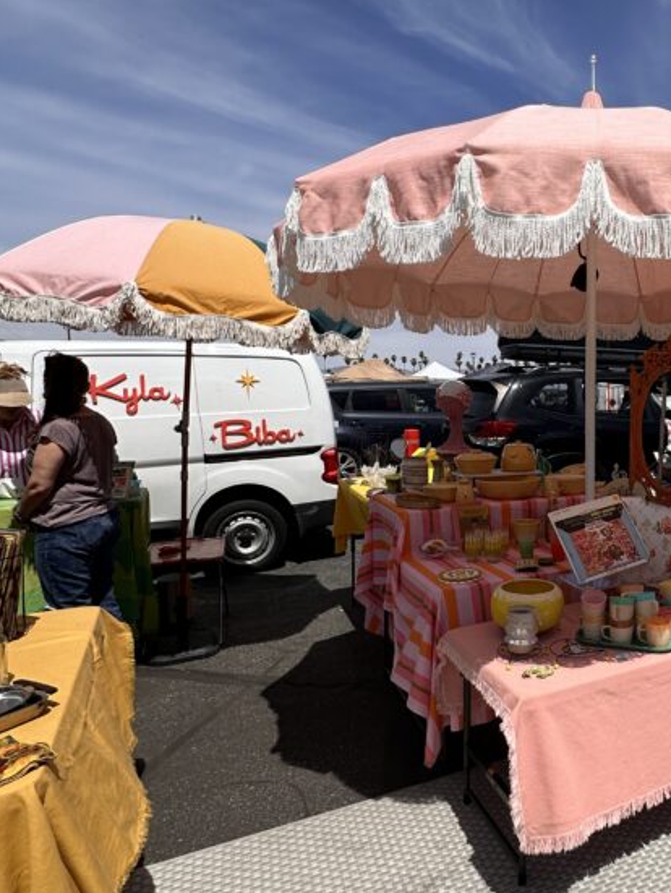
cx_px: 592
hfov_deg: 48.1
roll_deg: +1.2
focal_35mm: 26
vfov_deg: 67.3
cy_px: 434
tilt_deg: -4.4
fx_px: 671
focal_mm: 2.22
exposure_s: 1/3610
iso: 50
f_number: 2.2
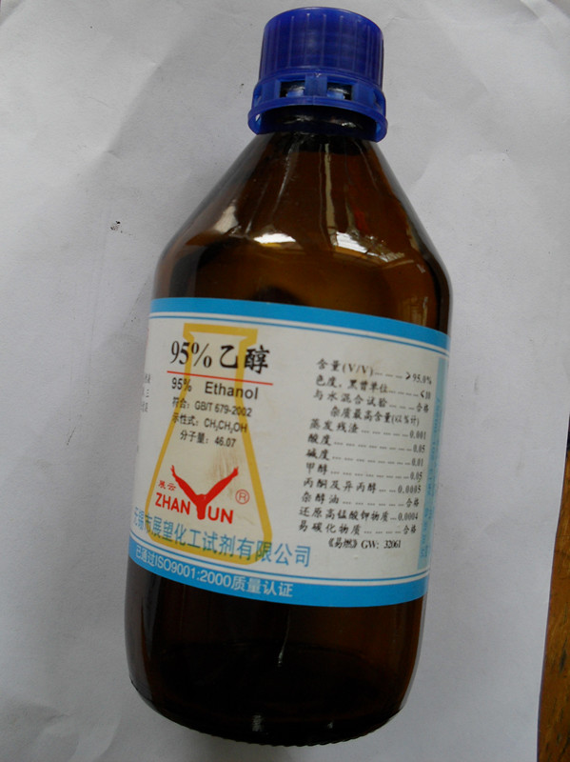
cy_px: 381
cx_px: 285
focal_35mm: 35
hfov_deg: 40.7
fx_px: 769
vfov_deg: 52.7
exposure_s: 1/60
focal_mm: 6.3
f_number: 3.2
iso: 100
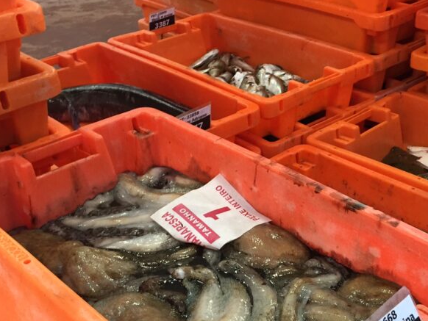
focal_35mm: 51
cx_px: 265
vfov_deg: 28.6
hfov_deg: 37.3
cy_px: 181
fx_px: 631
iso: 160
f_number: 2.2
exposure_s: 1/33
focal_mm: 4.15
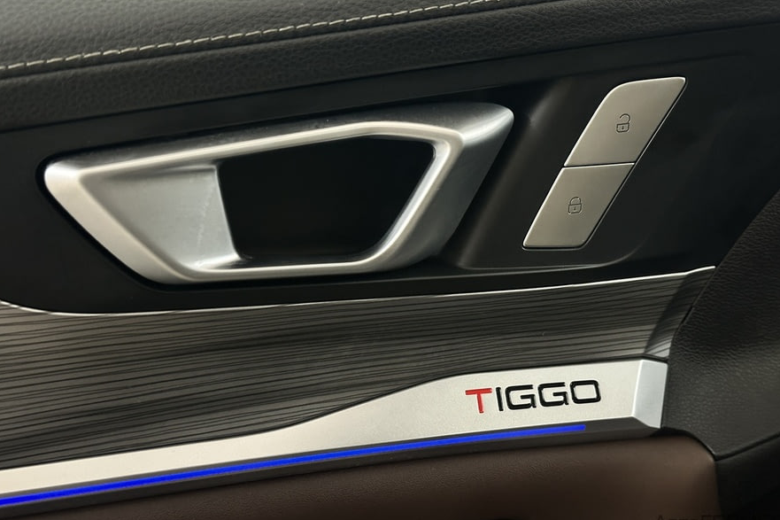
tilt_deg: -22.9
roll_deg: +1.1
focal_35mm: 51
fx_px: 1105
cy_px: 241
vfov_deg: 26.5
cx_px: 397
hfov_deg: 38.9
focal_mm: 6.86
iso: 320
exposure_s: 1/33
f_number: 1.78
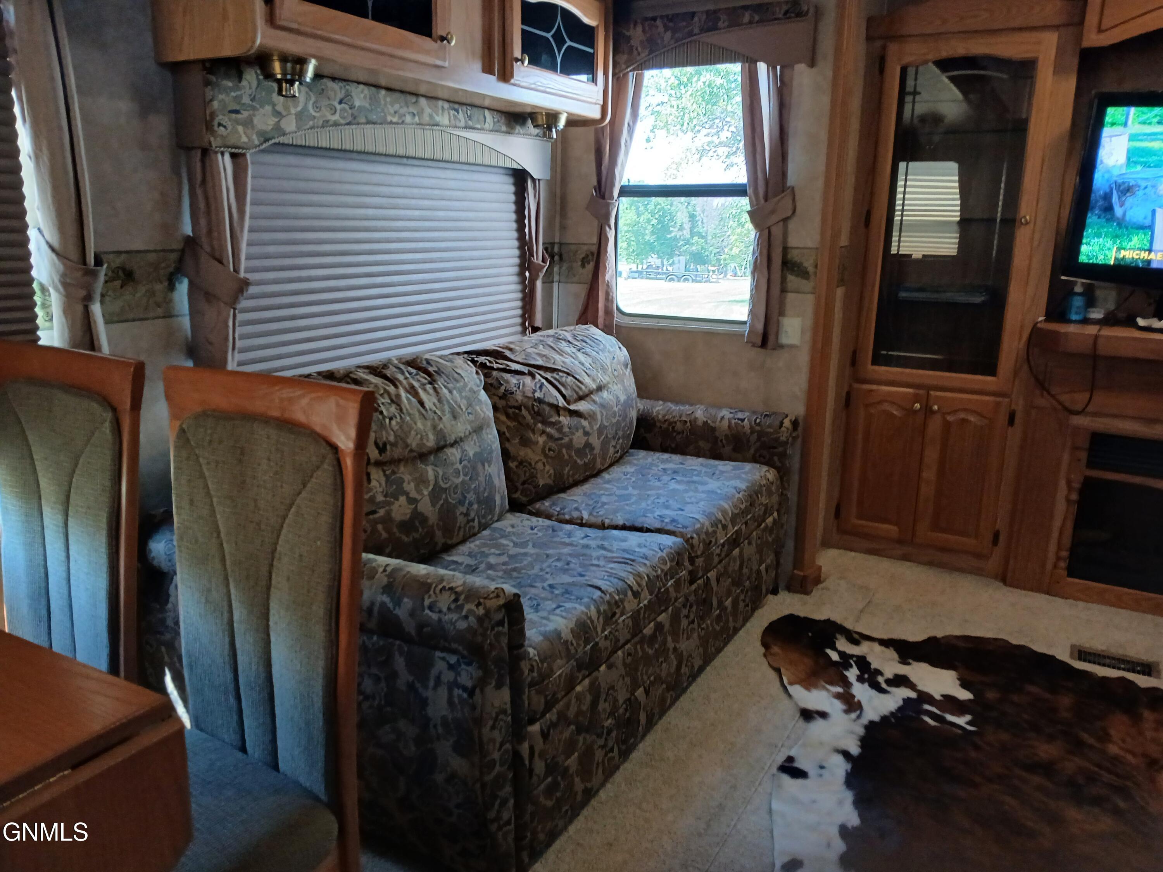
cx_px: 582
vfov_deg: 53.1
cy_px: 436
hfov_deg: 67.3
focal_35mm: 26
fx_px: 874
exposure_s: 1/24
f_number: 1.8
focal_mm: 3.98
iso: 250
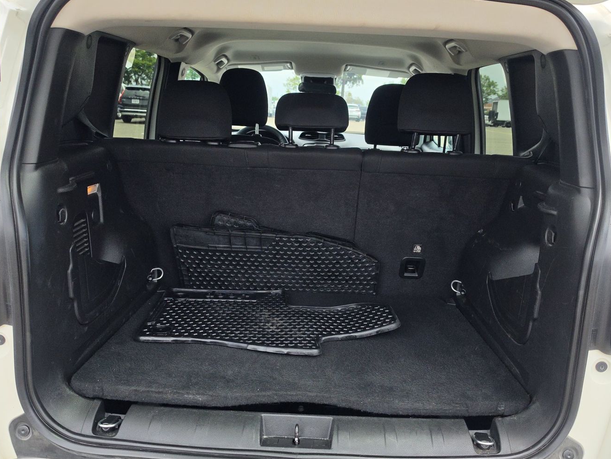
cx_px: 323
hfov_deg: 63.4
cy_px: 242
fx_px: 494
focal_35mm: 28
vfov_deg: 49.7
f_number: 1.4
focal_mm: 6.5
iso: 63
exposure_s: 1/2443
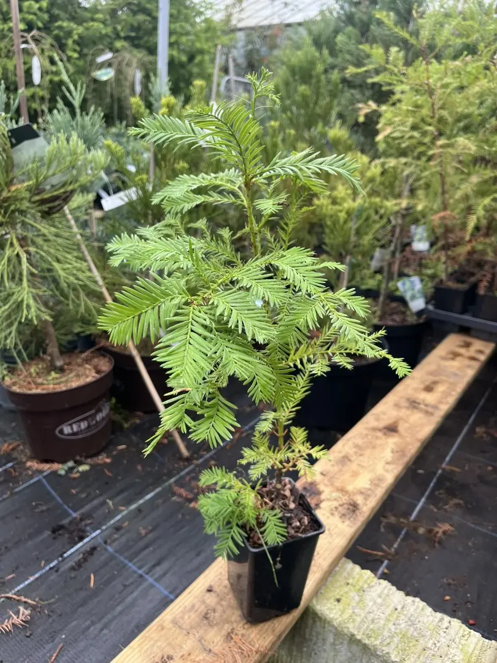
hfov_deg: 53.1
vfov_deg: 67.3
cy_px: 332
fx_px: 498
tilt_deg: -21.3
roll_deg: -4.7
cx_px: 248
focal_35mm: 26
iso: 32
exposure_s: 1/146
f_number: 1.6
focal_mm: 5.1
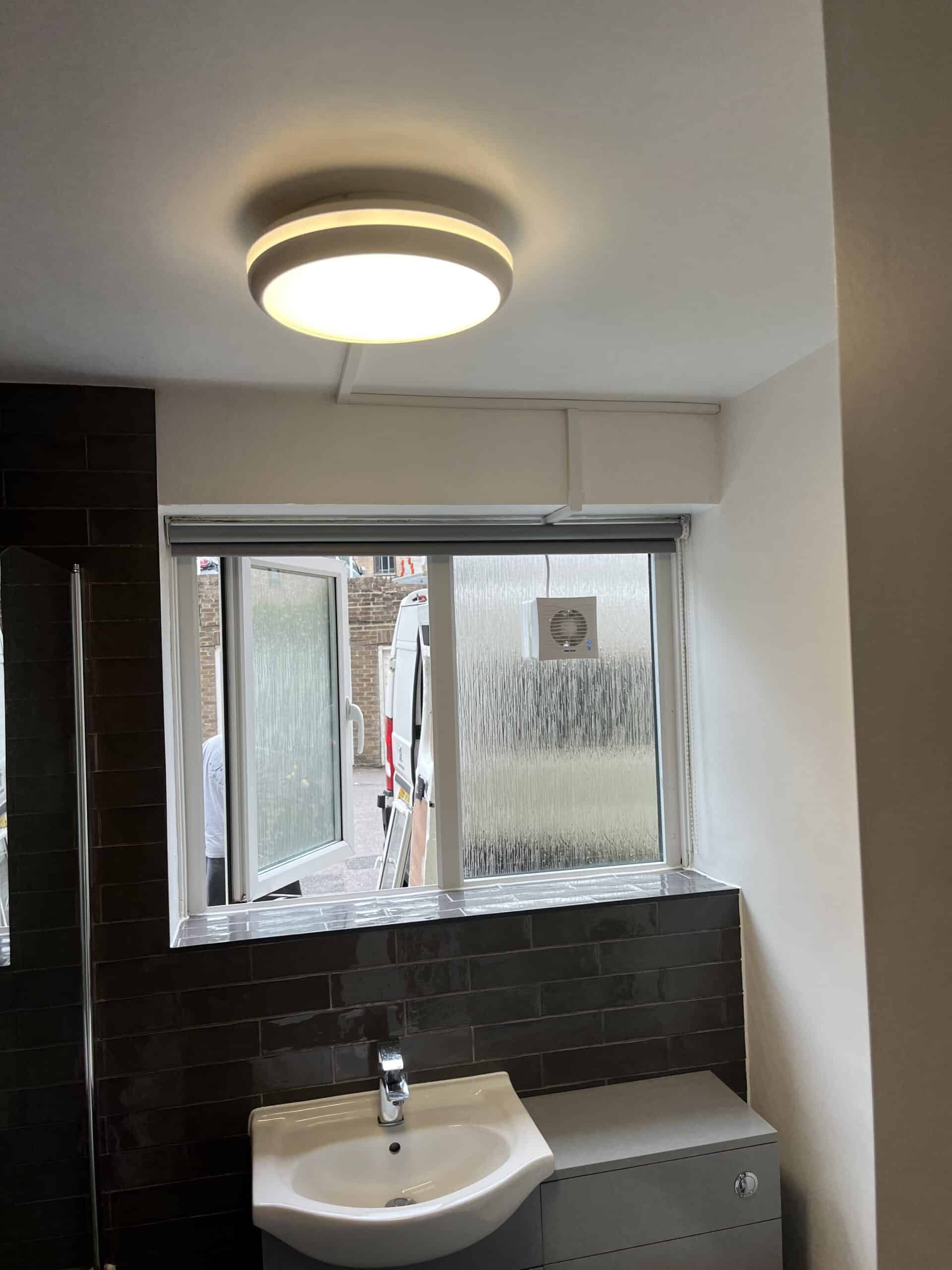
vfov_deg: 67.3
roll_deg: +2.9
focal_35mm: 26
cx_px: 476
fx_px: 953
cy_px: 635
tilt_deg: +0.0
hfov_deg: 53.1
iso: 32
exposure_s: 1/143
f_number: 1.6
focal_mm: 5.1
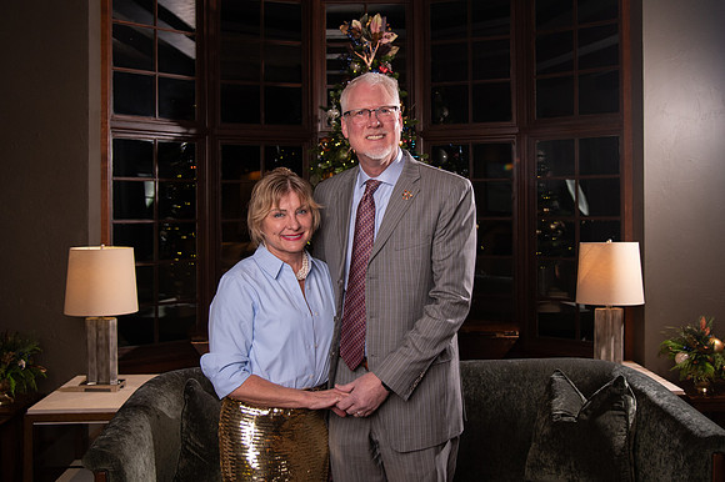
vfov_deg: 36.4
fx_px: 731
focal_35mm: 36
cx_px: 383
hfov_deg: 52.7
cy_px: 201
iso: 1600
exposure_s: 1/250
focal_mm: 30
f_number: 4
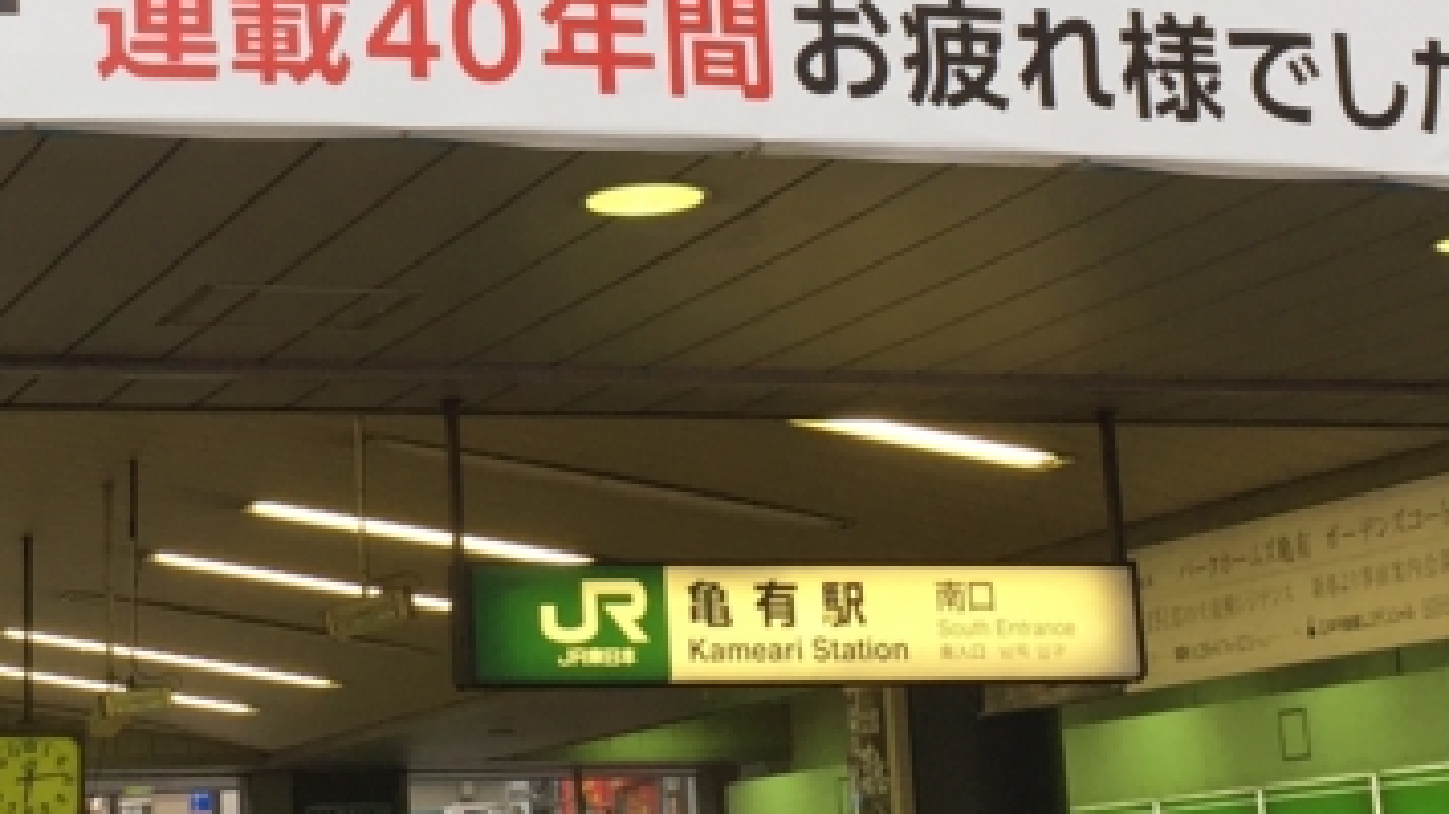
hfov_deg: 23.1
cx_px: 309
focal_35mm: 91
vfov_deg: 13.2
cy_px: 77
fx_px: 3495
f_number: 2.2
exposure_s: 1/120
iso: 50
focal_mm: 4.15
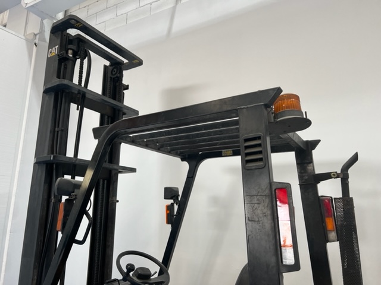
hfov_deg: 67.3
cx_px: 190
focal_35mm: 26
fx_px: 286
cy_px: 142
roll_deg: -1.5
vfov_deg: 53.1
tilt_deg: +13.3
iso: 64
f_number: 1.5
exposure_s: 1/100
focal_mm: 5.7
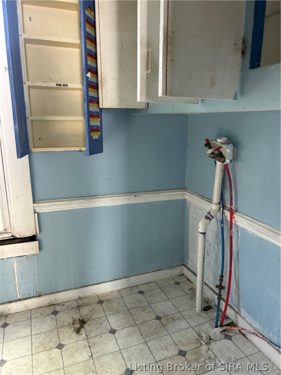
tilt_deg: -14.2
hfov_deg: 53.0
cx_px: 140
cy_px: 188
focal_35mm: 26
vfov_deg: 67.3
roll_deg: +0.9
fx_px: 282
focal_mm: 5.7
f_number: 1.5
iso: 125
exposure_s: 1/68
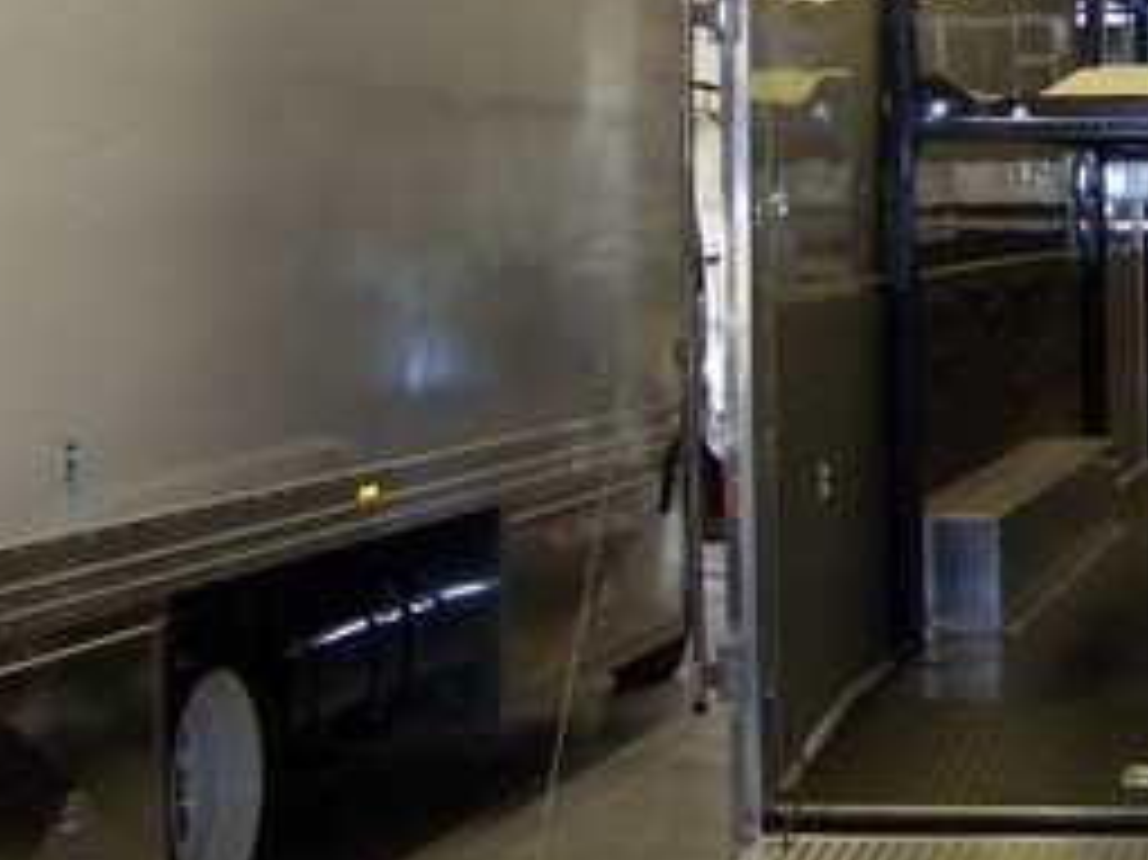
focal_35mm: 99
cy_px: 187
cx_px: 1355
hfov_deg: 18.8
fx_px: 3282
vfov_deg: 14.8
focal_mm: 5.85
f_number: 2.8
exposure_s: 1/30
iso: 200
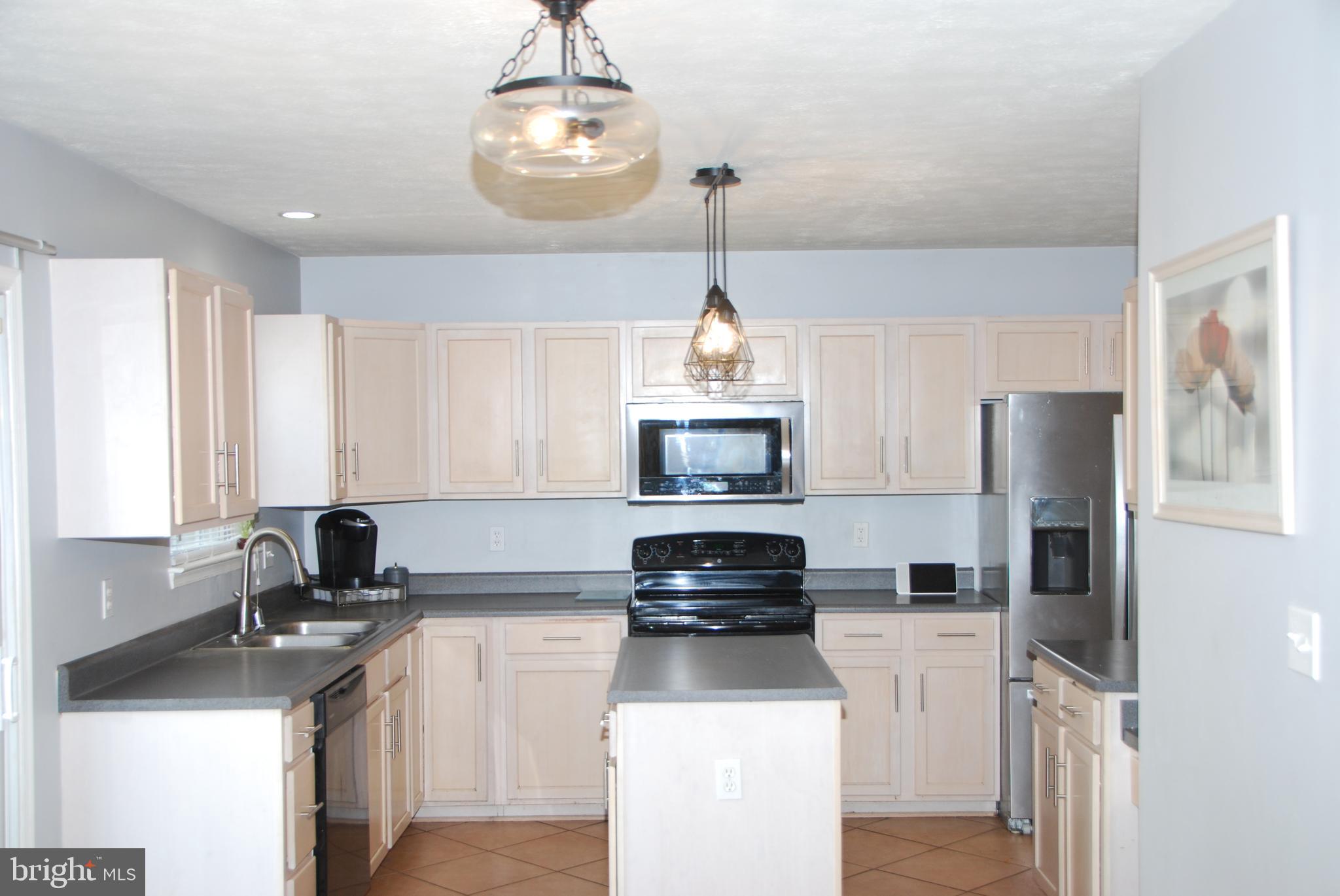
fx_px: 1509
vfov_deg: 33.1
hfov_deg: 47.9
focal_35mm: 40
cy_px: 448
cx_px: 670
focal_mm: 27
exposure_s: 1/60
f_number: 4
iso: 320
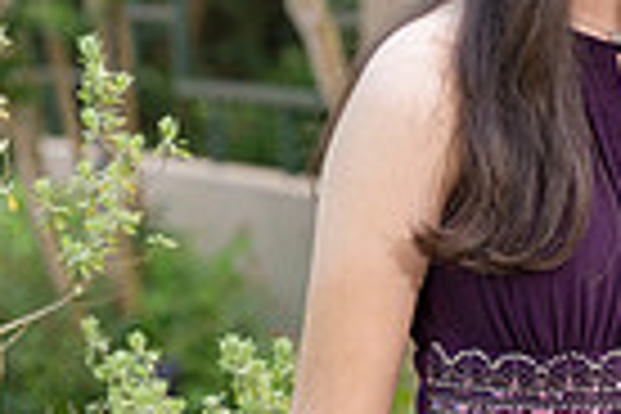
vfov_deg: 4.6
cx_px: 666
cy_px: 351
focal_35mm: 300
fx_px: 5175
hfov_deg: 6.8
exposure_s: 1/200
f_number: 5
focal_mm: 92
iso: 500
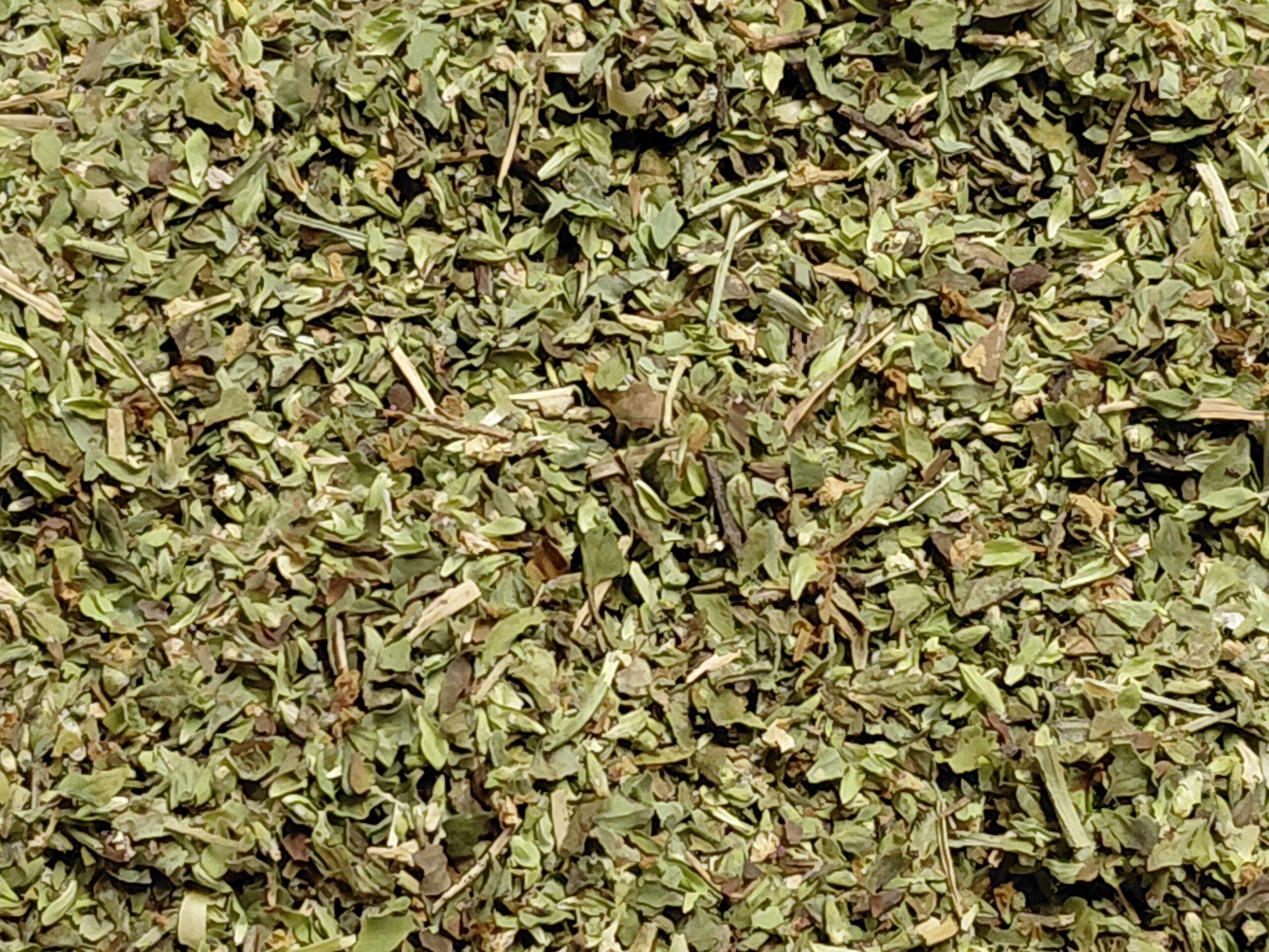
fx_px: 916
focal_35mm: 25
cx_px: 634
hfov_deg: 69.4
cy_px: 476
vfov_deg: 54.9
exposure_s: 1/50.1
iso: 250
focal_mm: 4.69
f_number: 1.8
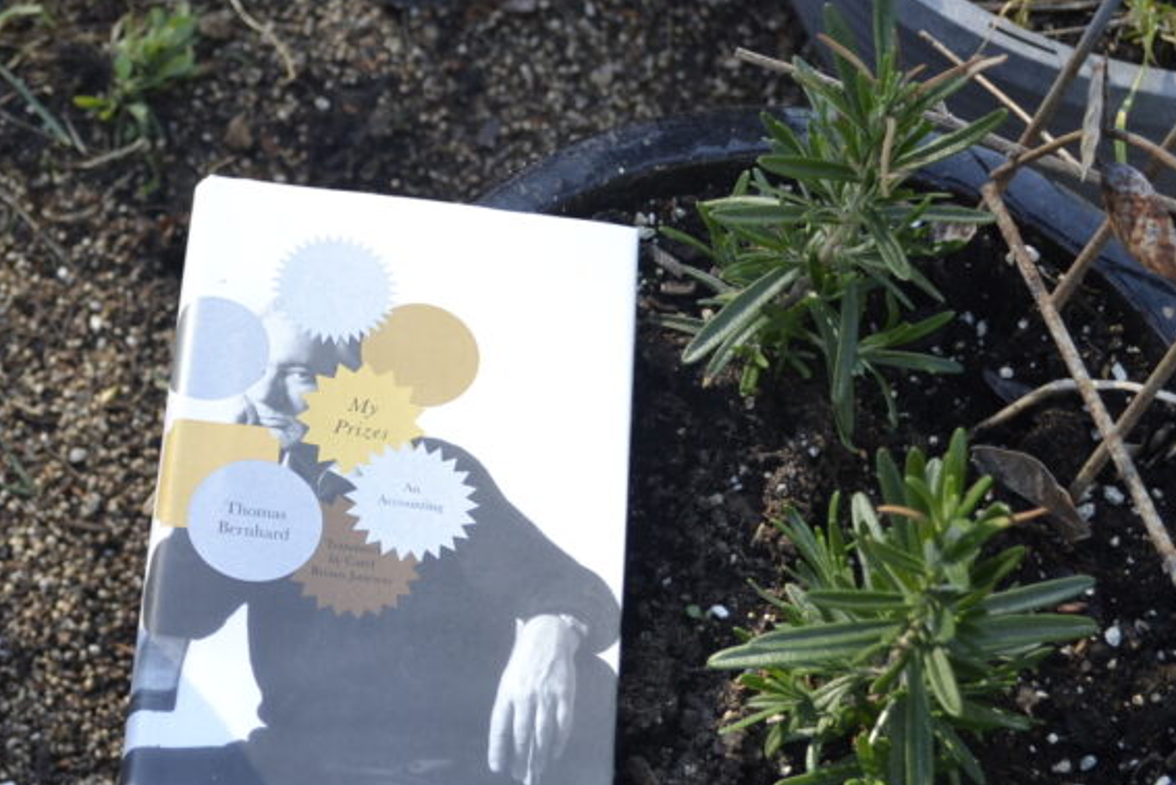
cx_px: 210
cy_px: 290
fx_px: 3102
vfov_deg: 14.4
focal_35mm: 95
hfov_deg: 21.2
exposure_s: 1/125
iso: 200
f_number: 5
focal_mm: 35
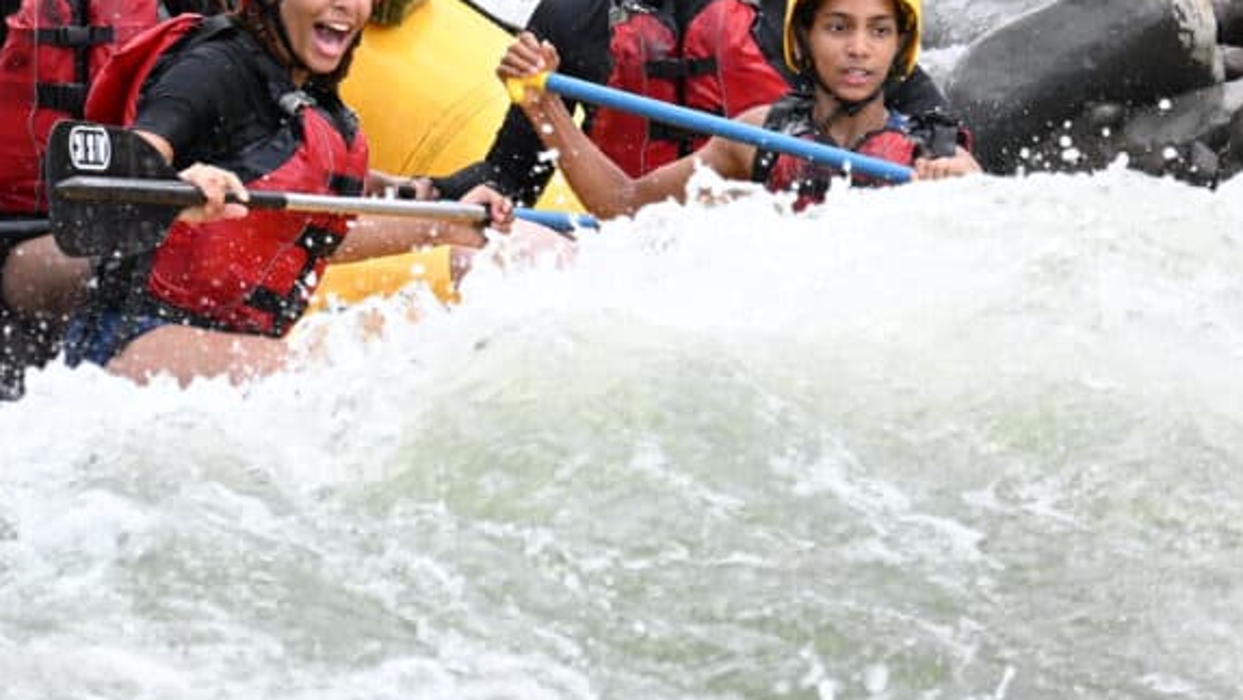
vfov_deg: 2.2
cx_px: 433
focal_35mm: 561
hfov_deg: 3.8
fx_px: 18492
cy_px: 42
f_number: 6.3
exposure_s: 1/800
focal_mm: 200
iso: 500
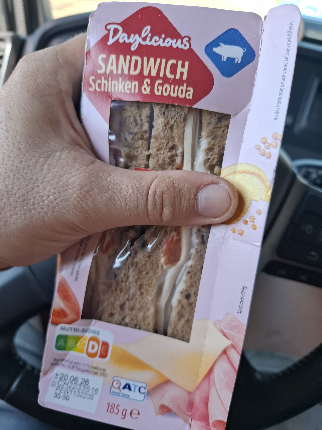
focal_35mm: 23
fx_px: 285
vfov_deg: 73.9
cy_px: 215
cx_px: 161
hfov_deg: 58.9
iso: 50
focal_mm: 5.54
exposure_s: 1/189
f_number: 1.8
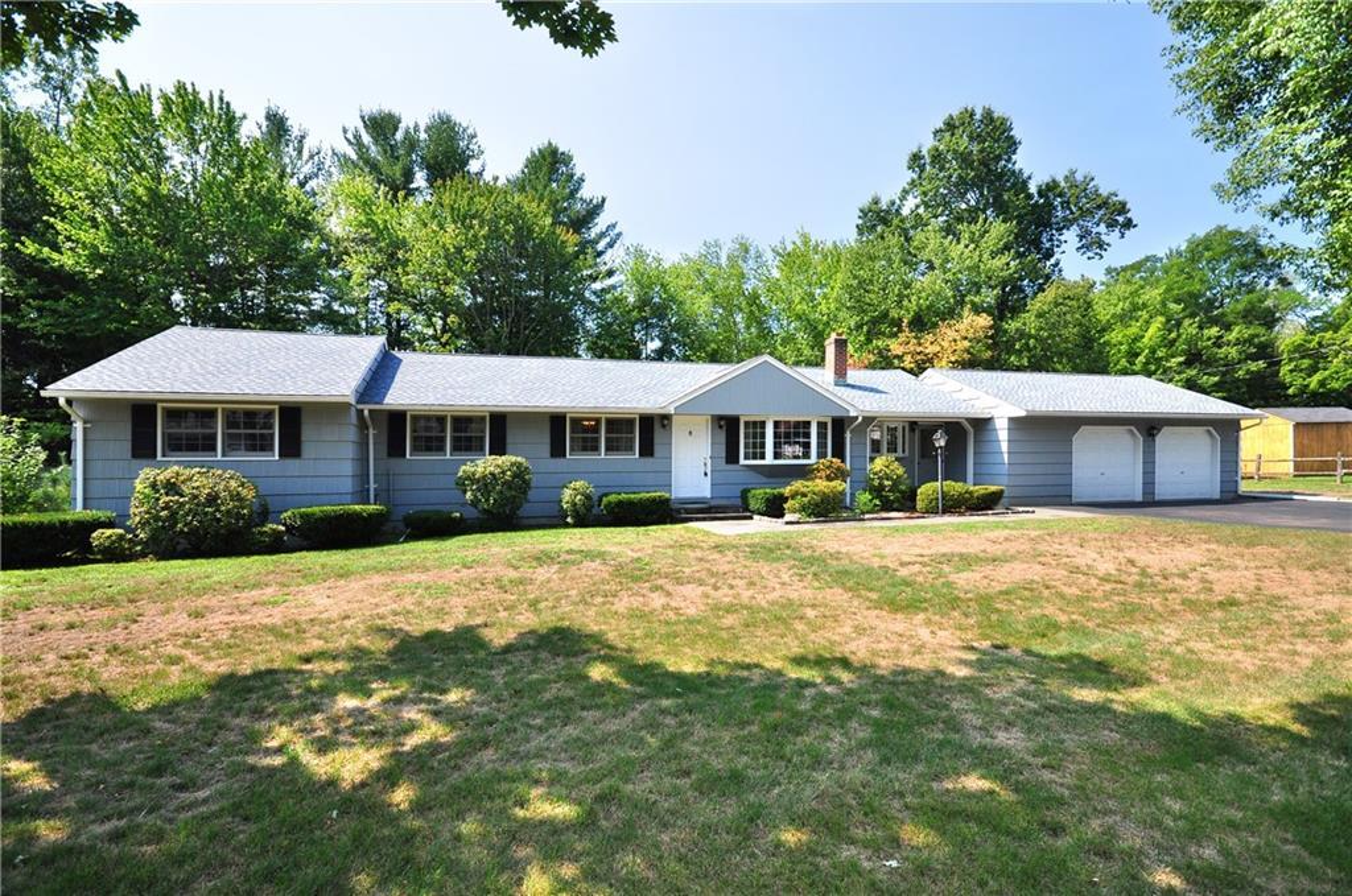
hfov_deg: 90.1
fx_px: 675
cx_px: 676
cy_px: 448
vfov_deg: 67.2
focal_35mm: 18
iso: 320
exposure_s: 1/400
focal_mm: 12
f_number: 8
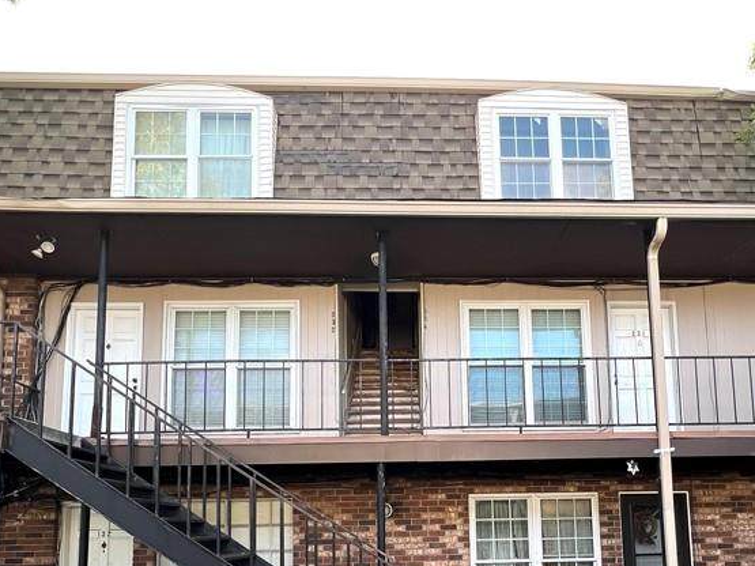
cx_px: 430
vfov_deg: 52.3
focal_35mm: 24
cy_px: 469
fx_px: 523
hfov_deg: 71.3
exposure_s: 1/145
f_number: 1.8
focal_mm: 1.57
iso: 32
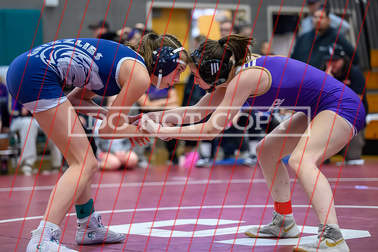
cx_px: 190
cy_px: 116
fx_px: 1279
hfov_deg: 16.8
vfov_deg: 11.3
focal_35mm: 122
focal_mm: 110
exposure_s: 1/640
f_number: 2.8
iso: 10000
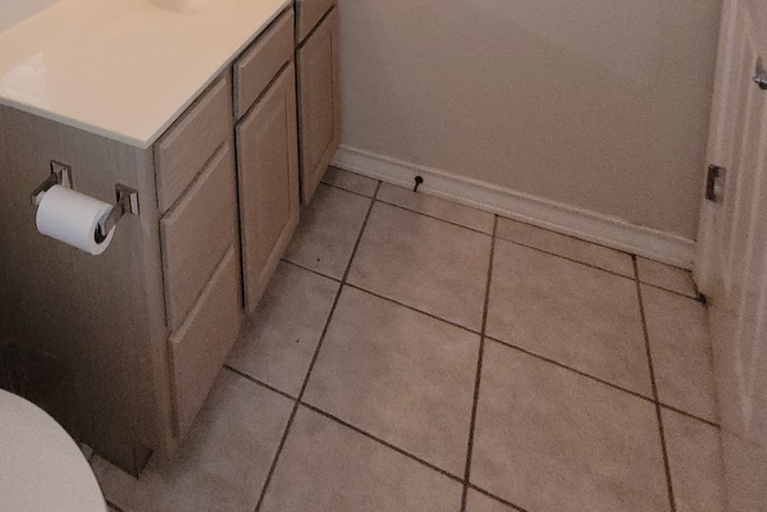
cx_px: 206
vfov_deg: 34.8
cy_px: -130
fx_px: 597
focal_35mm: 28
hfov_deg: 62.3
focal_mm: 1.74
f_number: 2.2
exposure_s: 1/60
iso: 250
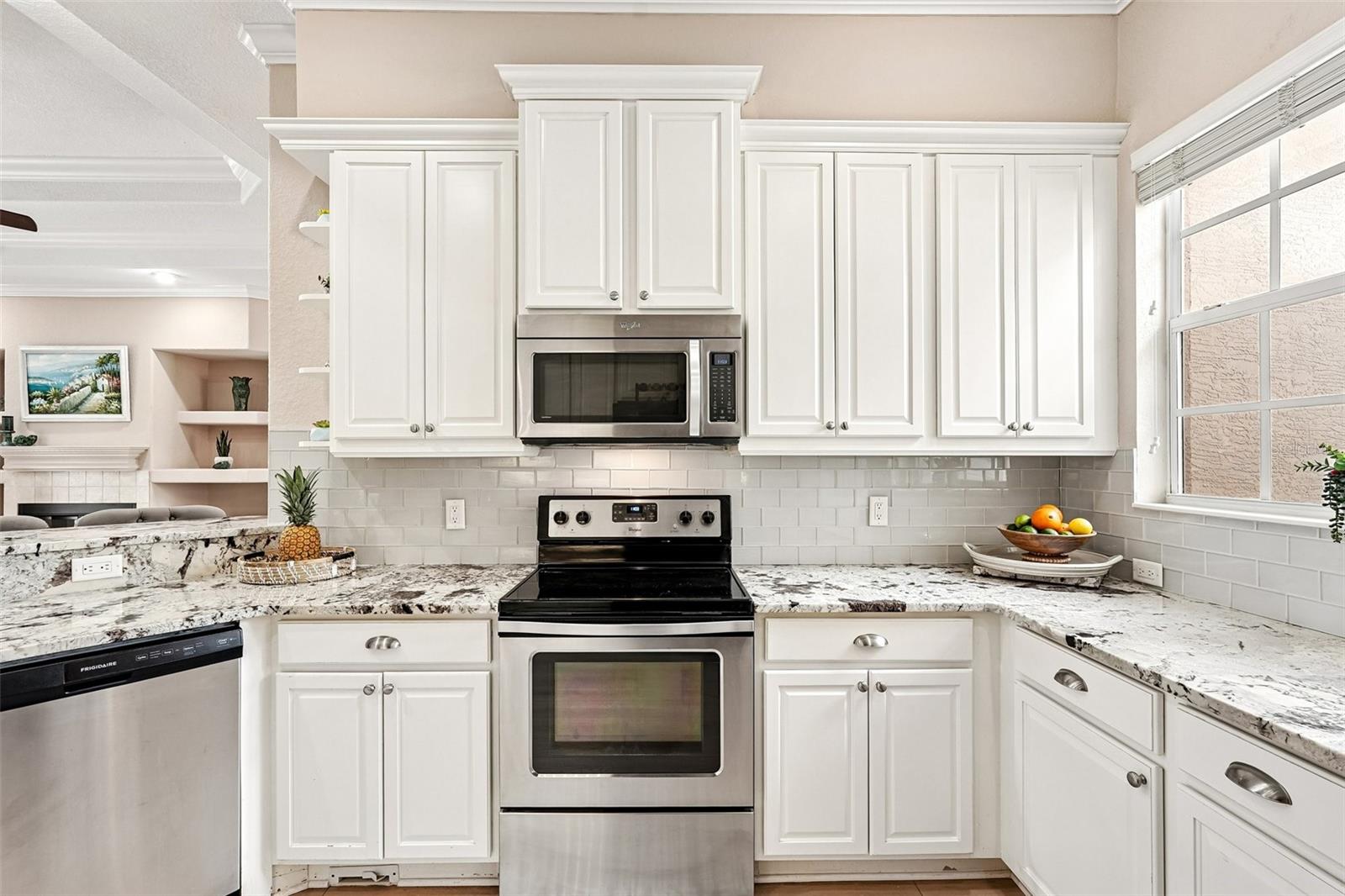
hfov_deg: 96.7
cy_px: 448
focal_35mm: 16
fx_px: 598
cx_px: 672
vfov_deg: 73.7
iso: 400
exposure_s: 1/8
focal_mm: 16
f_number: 8
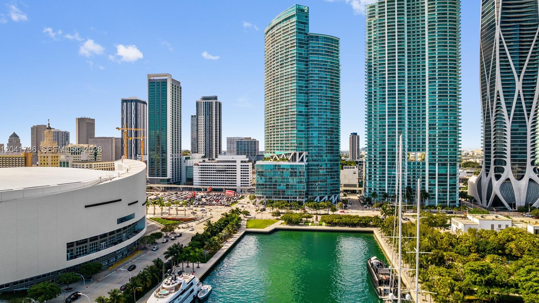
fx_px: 343
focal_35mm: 24
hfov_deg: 76.3
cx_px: 274
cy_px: 150
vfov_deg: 47.7
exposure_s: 1/90
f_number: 2.8
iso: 100
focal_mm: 8.38
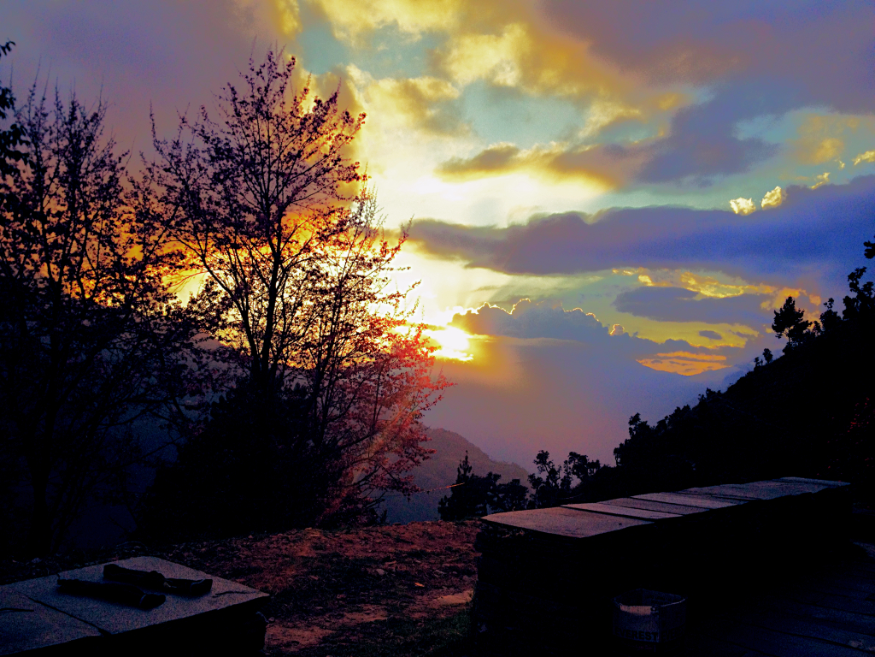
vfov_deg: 40.7
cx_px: 438
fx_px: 885
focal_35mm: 35
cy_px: 328
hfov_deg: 52.6
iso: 50
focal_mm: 4.28
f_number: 2.4
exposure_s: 1/824
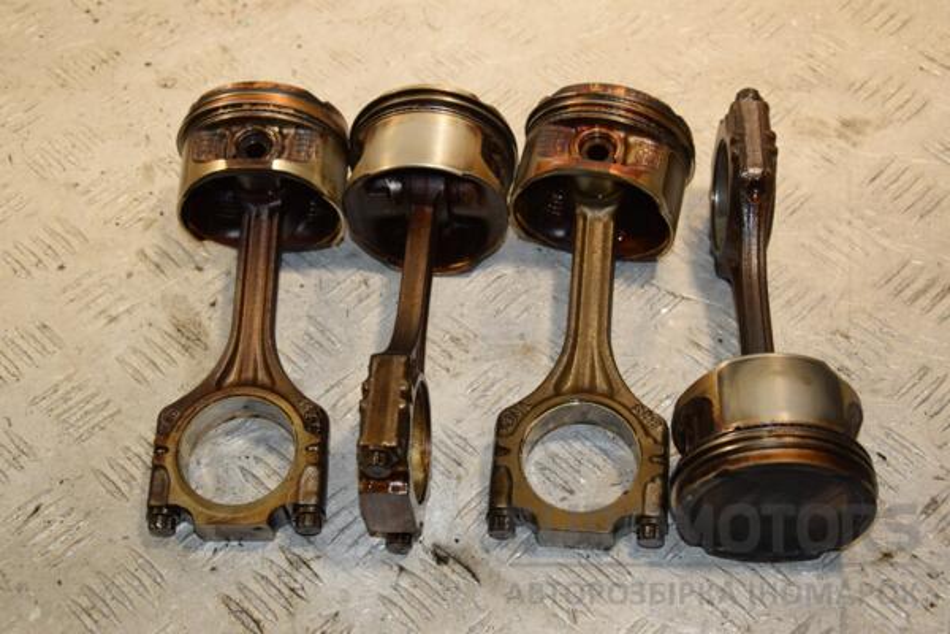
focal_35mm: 63
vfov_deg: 21.6
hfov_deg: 31.9
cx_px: 475
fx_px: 1662
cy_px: 317
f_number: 6.3
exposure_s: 1/200
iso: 800
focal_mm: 42
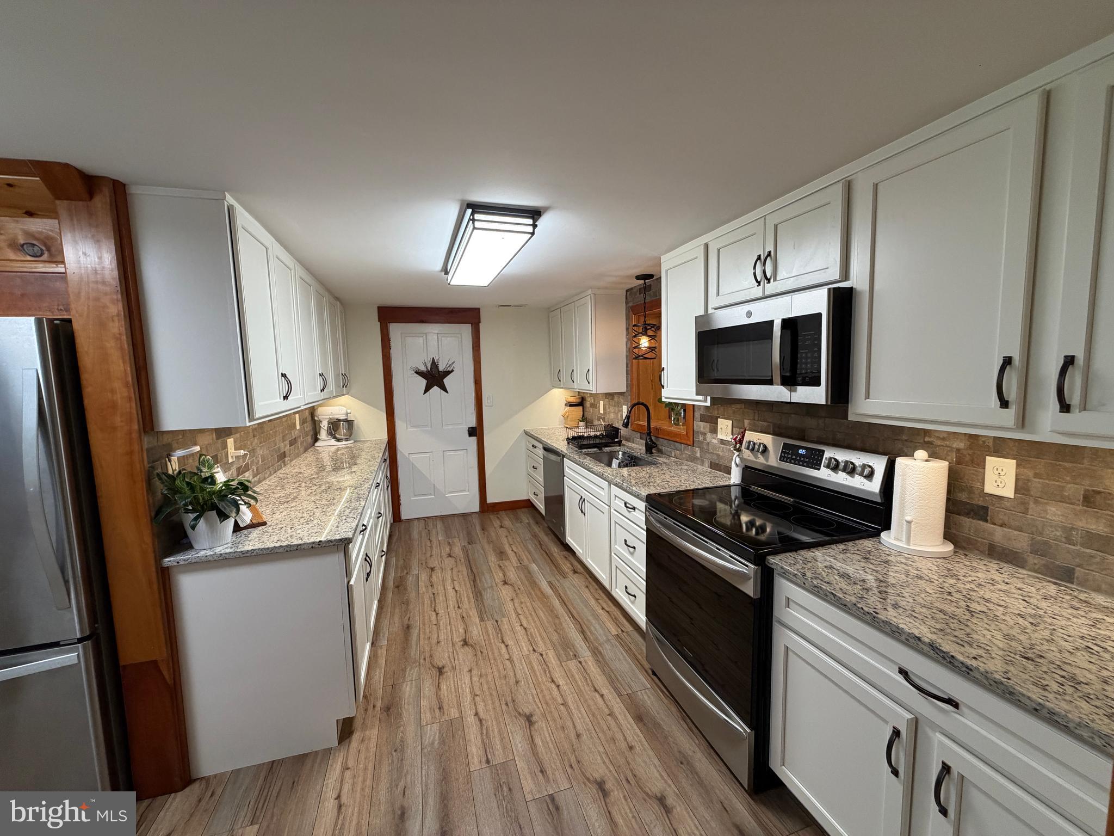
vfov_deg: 85.7
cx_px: 557
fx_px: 451
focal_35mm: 14
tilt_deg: -7.1
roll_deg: +1.8
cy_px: 418
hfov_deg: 102.1
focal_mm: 2.22
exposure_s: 1/120
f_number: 2.2
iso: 250
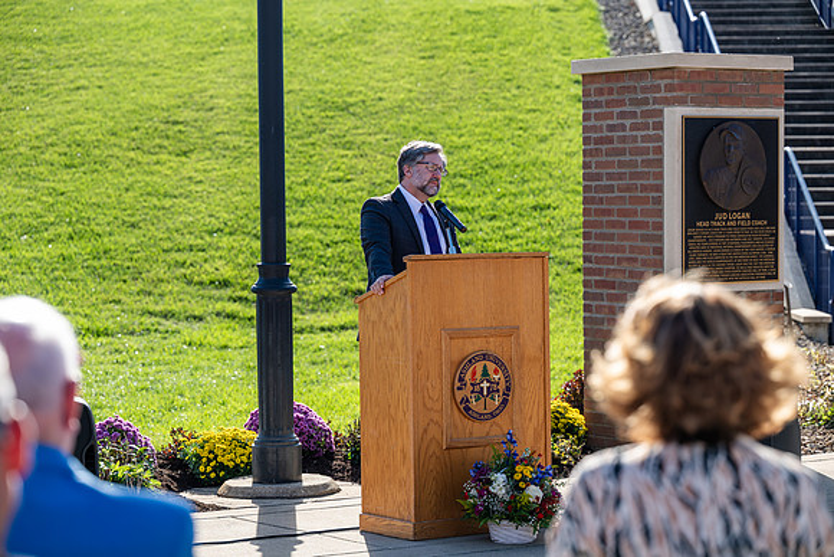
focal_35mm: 92
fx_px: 2132
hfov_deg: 22.1
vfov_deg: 14.9
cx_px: 417
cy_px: 278
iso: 80
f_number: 3.5
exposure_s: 1/320
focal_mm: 92
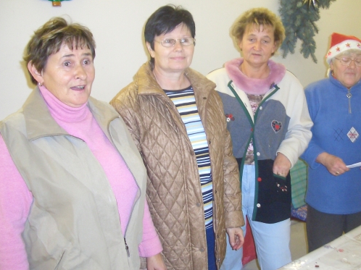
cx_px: 224
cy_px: 145
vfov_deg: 32.1
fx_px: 469
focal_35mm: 45
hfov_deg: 41.8
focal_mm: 5.8
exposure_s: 1/40
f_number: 2.6
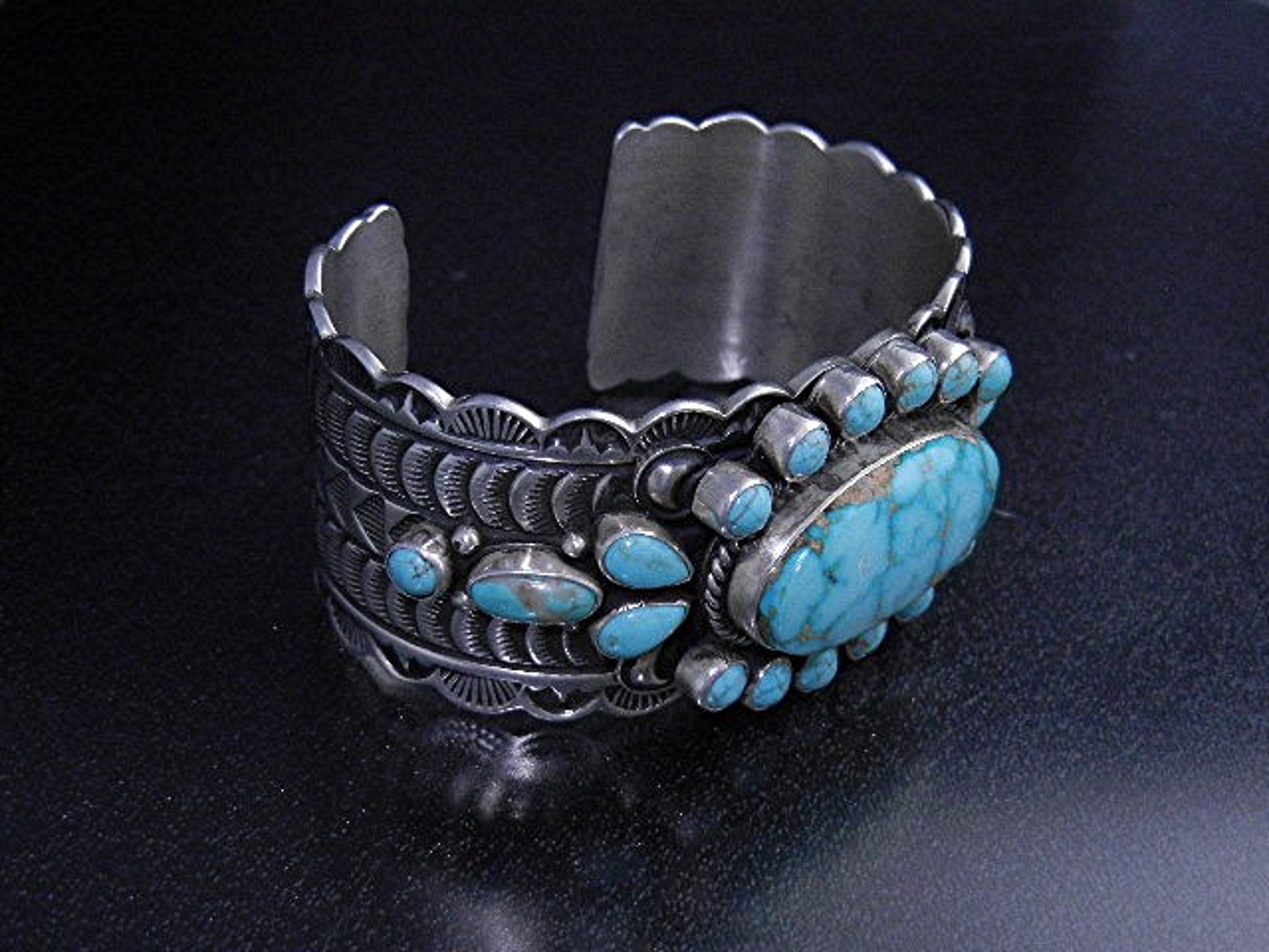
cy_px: 476
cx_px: 634
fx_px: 1906
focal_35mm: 52
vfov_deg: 28.0
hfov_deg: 36.8
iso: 800
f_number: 7.8
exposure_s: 1/30
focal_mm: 9.3
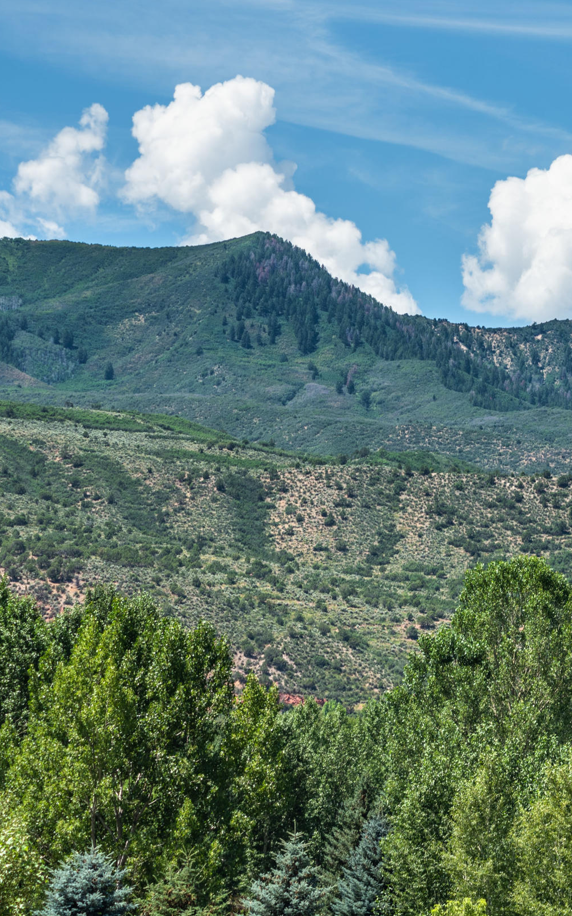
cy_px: 430
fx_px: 4489
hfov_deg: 7.3
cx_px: 535
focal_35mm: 180
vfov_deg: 11.6
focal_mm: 95
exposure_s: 1/320
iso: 100
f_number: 8
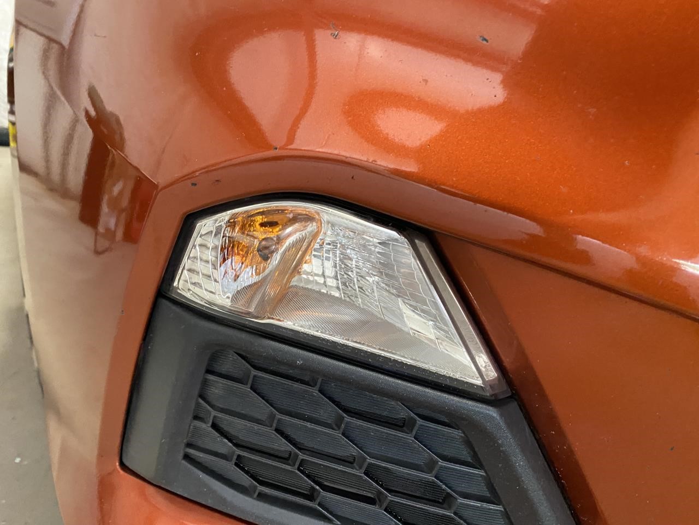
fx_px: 525
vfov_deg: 53.1
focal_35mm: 26
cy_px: 262
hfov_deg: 67.3
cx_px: 350
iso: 500
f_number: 1.8
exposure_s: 1/60
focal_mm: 4.25
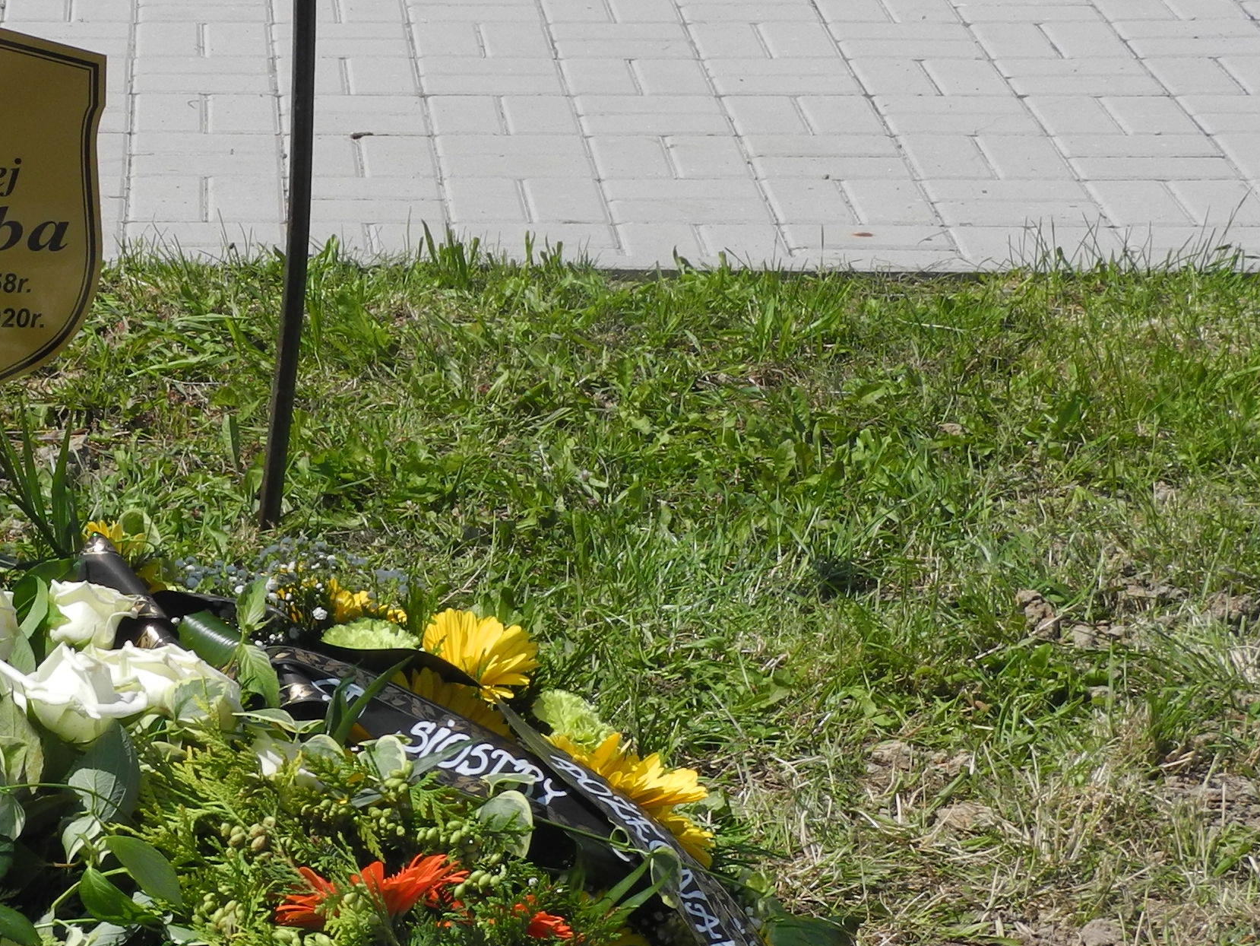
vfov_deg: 13.4
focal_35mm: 110
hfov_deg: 17.3
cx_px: -109
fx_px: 4005
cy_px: 658
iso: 100
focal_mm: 10.7
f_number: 4.5
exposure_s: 1/1000
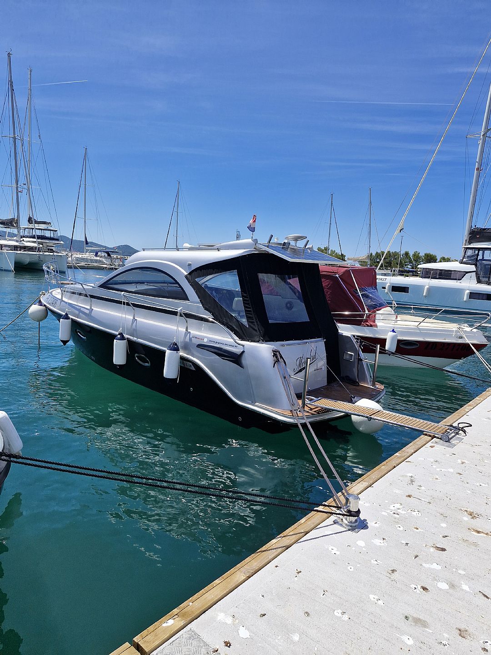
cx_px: 246
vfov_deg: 73.9
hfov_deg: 58.9
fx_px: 435
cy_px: 328
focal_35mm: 23
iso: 50
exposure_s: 1/2456
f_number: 1.8
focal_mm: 5.54
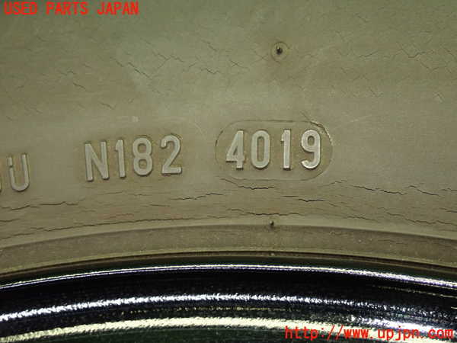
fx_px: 937
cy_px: 172
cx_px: 228
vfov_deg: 20.7
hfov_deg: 27.4
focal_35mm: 71
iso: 800
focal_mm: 12.73
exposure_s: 1/40
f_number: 3.9
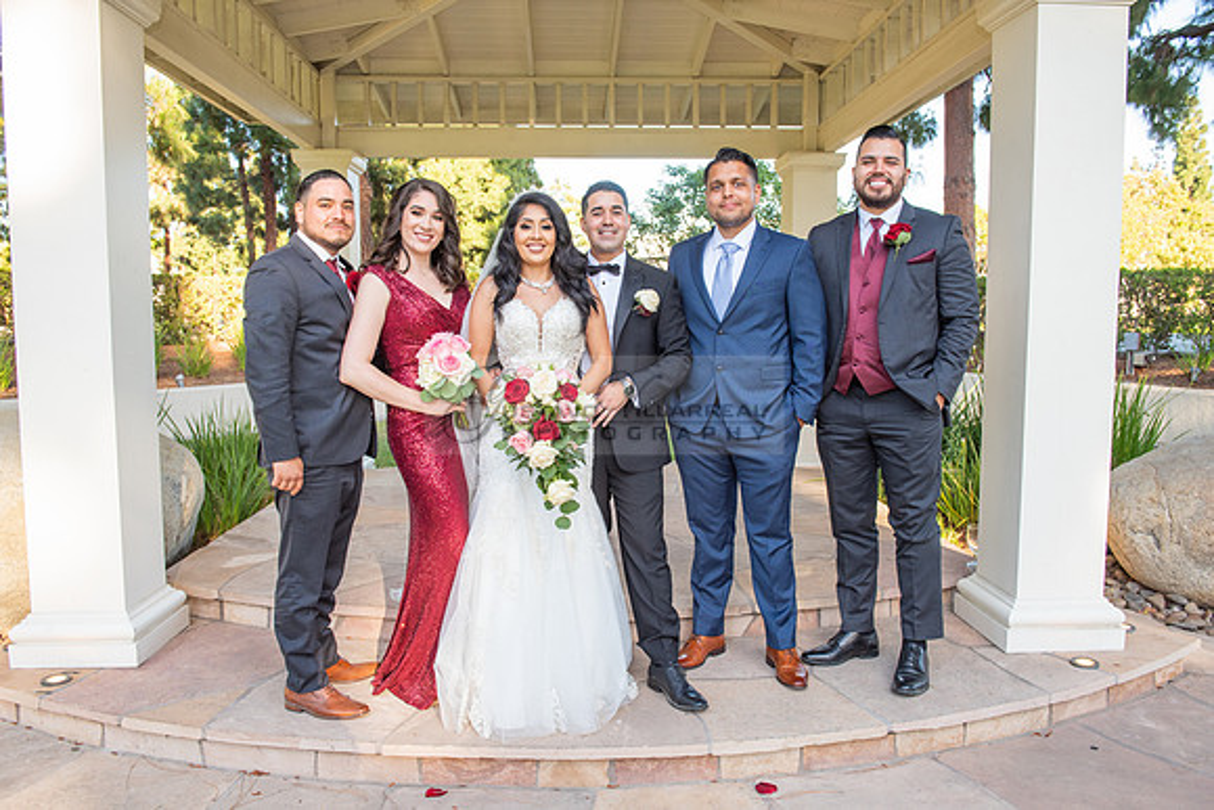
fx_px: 944
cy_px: 405
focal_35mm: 28
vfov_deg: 46.4
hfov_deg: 65.5
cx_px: 607
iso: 400
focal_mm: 28
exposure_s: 1/200
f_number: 5.6
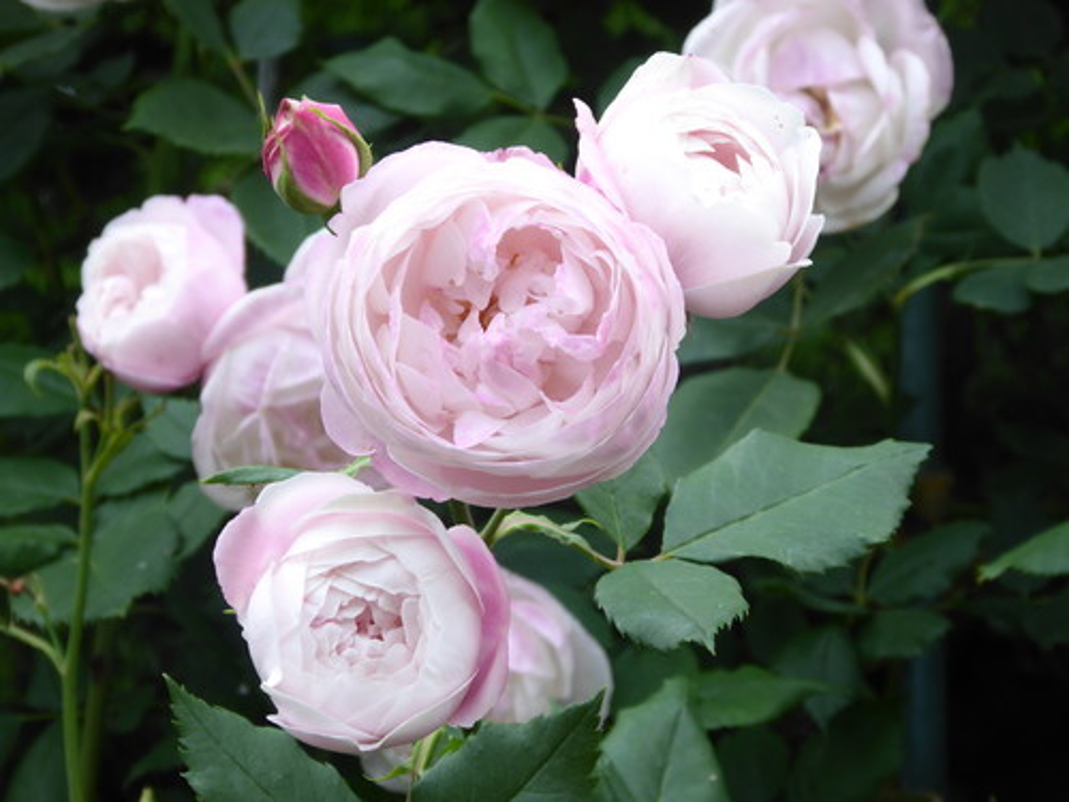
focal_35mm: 115
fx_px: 3551
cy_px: 401
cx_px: 534
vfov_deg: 12.9
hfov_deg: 17.1
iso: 100
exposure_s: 1/80
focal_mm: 20.6
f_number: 5.1
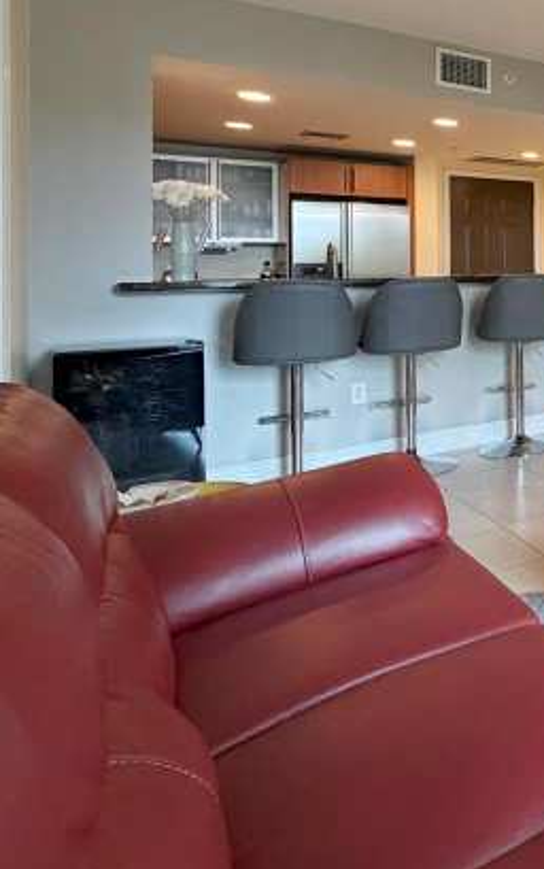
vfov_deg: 62.3
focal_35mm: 29
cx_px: 780
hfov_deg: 29.7
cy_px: 259
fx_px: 687
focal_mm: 2.22
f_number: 2.2
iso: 320
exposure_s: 1/120
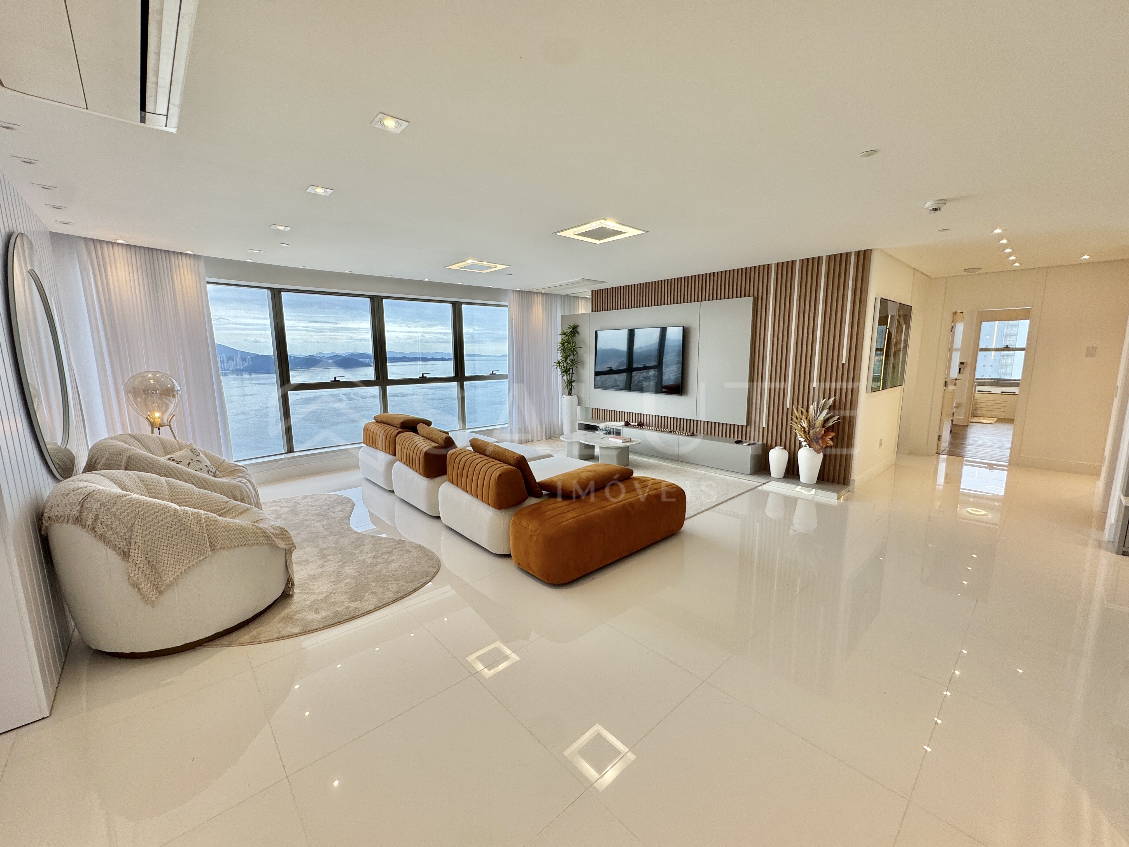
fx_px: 457
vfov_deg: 85.7
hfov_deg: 102.1
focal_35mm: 14
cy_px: 424
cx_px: 564
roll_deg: +1.4
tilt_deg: -9.3
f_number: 2.2
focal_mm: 2.22
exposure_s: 1/143
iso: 40
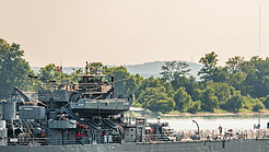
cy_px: 165
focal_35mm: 351
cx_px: 138
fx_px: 2506
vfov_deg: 3.5
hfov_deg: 6.1
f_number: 8
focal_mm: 135
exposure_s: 1/200
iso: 64
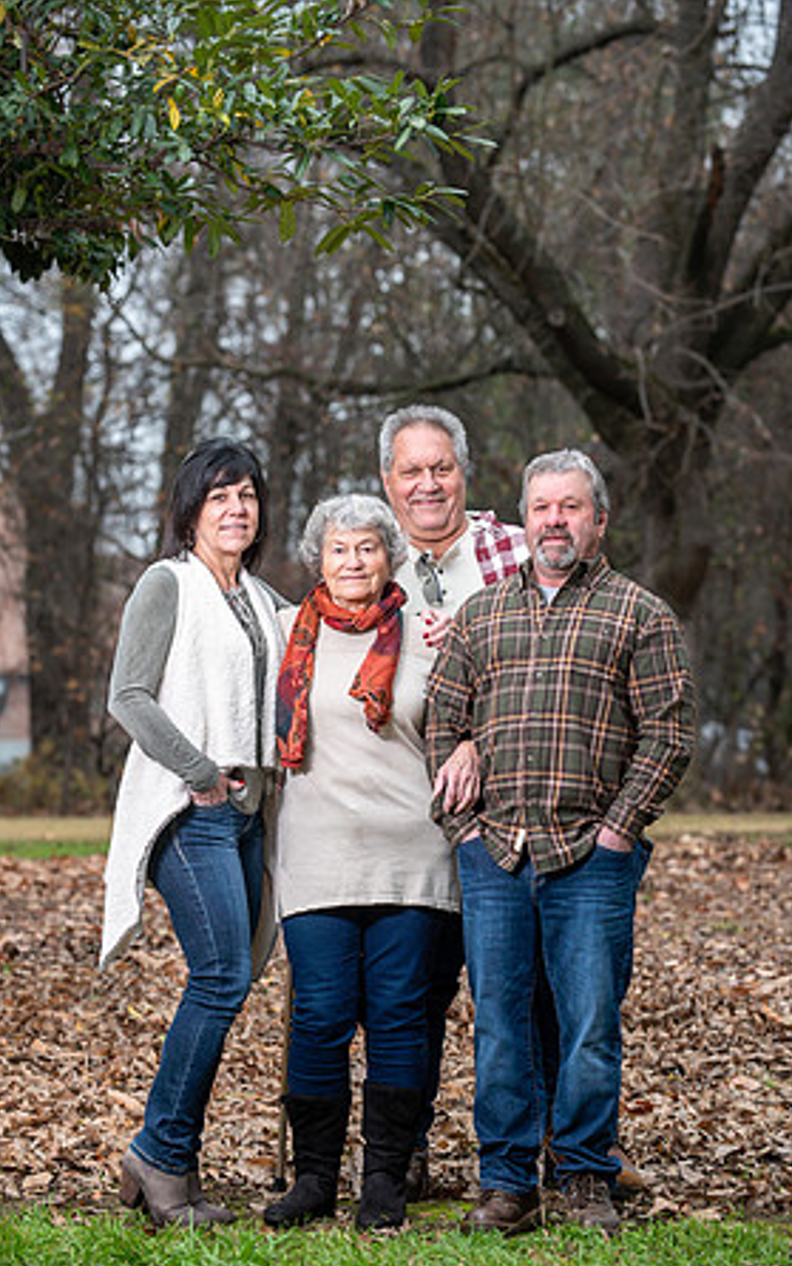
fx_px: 3900
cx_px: 403
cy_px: 636
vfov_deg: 18.4
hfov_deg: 11.6
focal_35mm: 113
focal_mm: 110
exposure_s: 1/125
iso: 200
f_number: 4
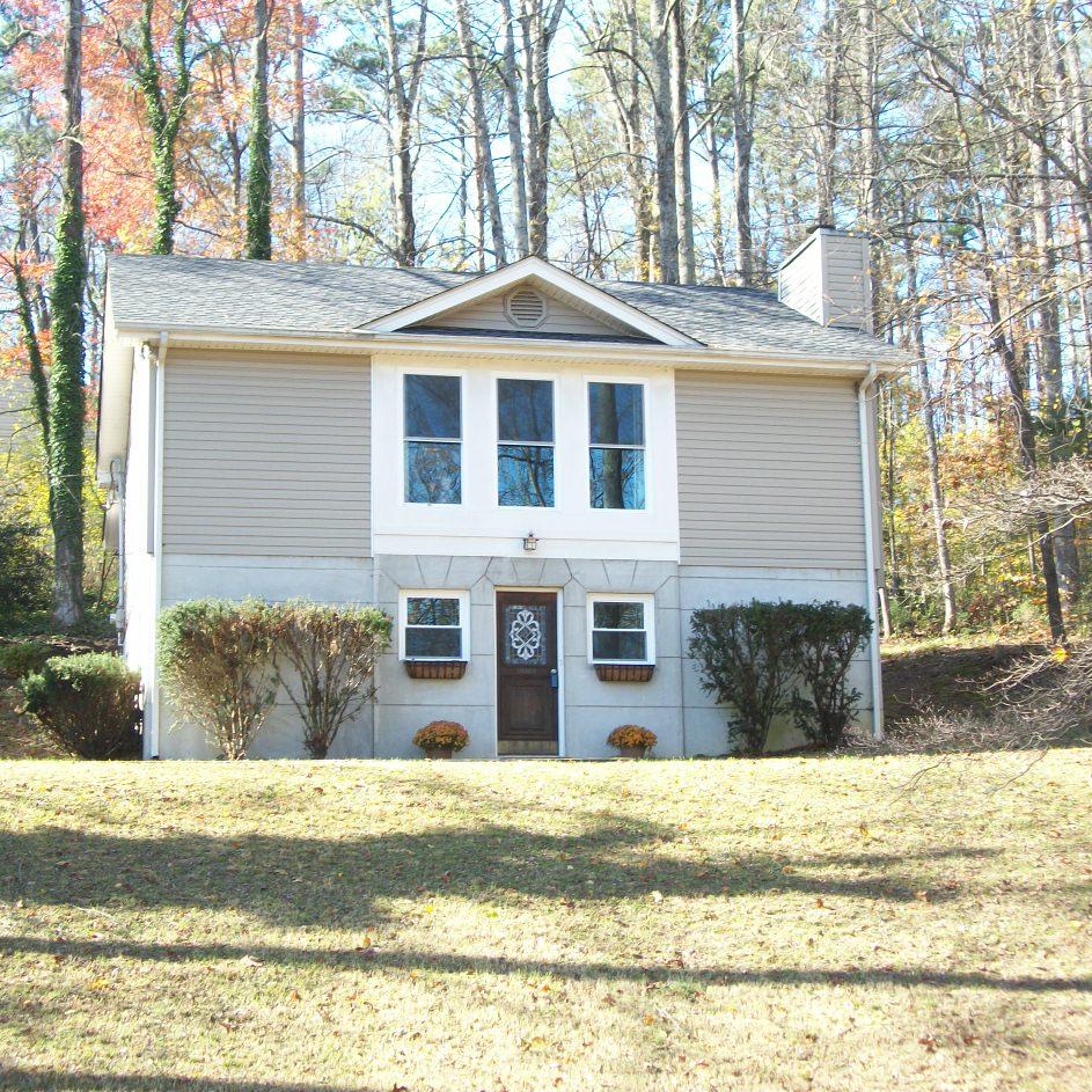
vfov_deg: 28.6
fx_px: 2141
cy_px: 537
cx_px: 510
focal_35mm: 60
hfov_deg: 28.6
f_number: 3.6
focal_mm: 8.8
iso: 80
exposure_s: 1/100
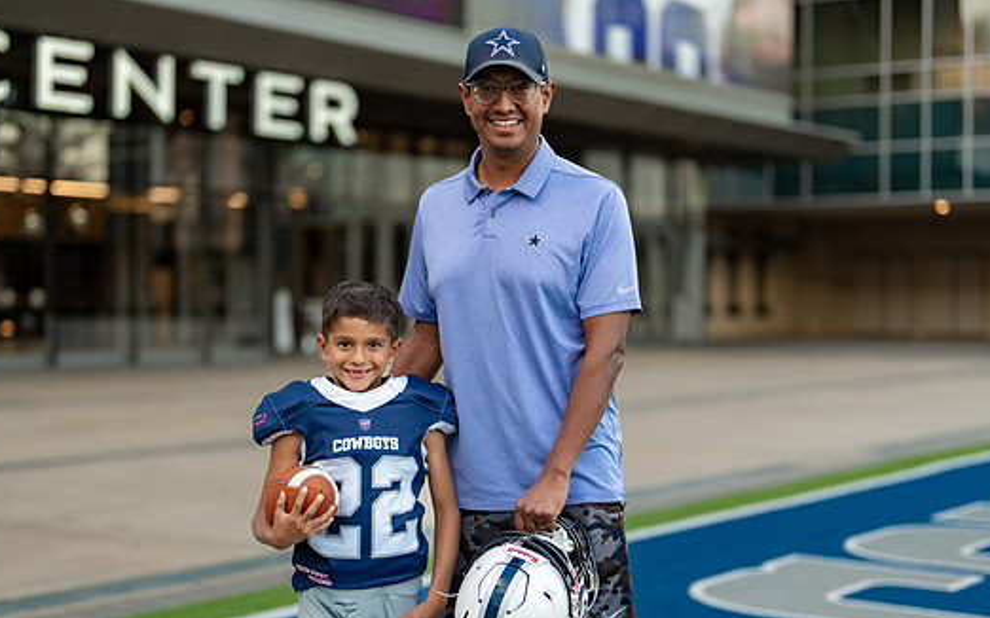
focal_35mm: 64
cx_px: 468
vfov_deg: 20.3
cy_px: 386
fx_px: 1726
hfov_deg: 32.0
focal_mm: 50
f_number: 1.2
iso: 160
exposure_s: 1/400
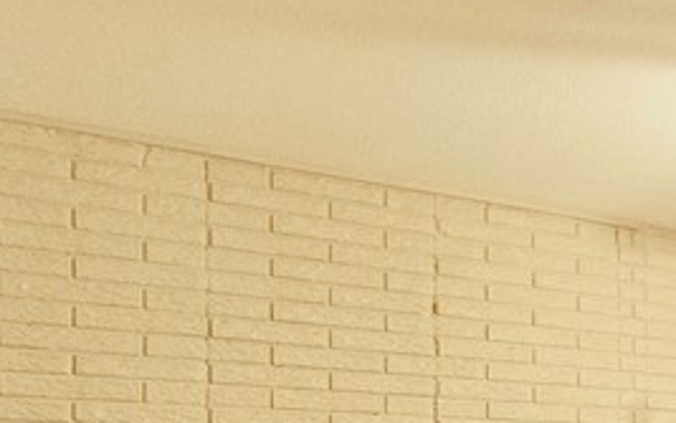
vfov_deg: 20.7
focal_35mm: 58
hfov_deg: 29.9
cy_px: 524
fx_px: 1069
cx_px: 815
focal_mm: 14
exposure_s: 1/25
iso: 12800
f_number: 8
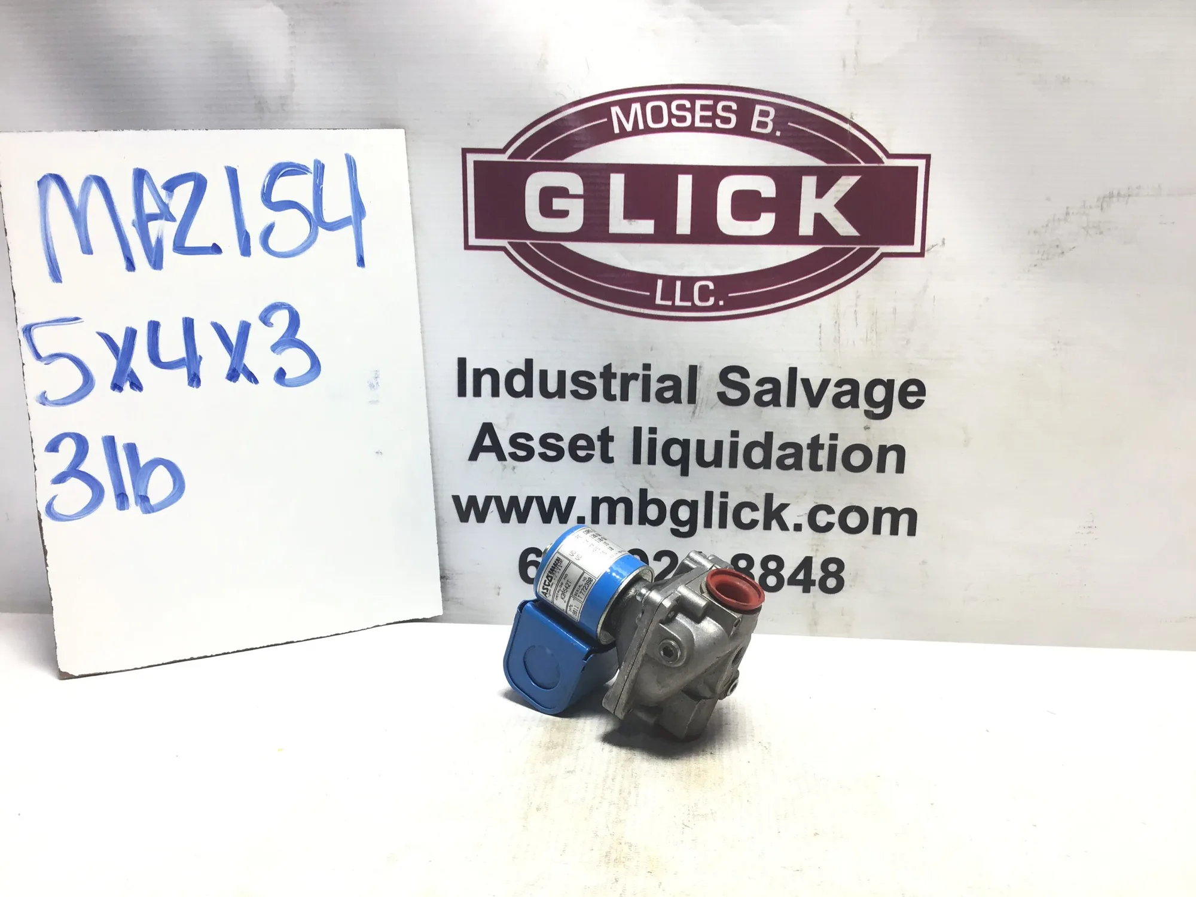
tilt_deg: -14.0
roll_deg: -2.2
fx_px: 1071
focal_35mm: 31
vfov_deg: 45.4
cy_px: 448
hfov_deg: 58.4
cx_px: 598
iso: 40
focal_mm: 3.3
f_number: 2.4
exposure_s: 1/120
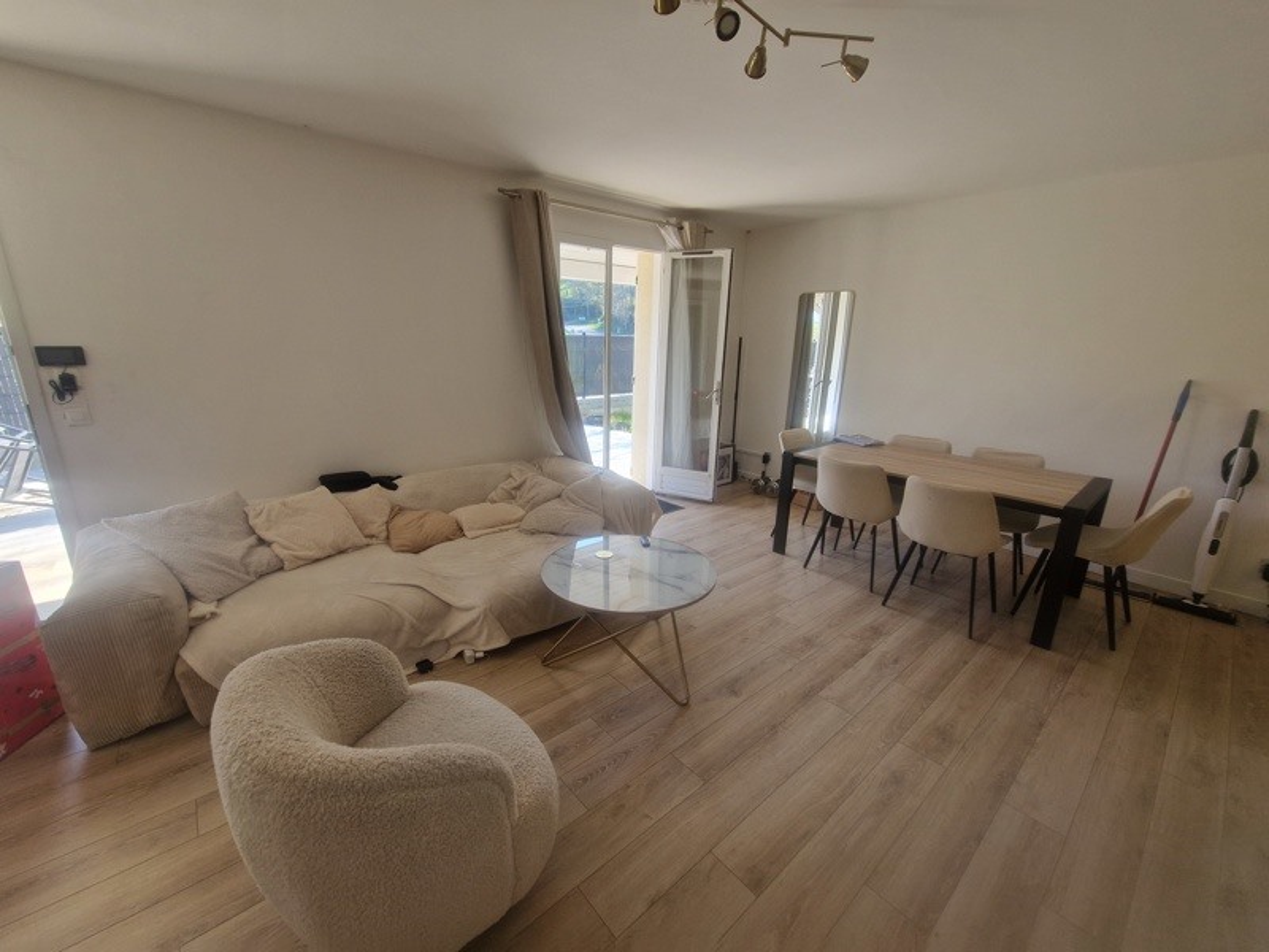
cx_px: 634
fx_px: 477
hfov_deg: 106.2
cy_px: 476
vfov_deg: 89.9
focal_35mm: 13
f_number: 2.2
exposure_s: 1/100
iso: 80
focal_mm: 2.2
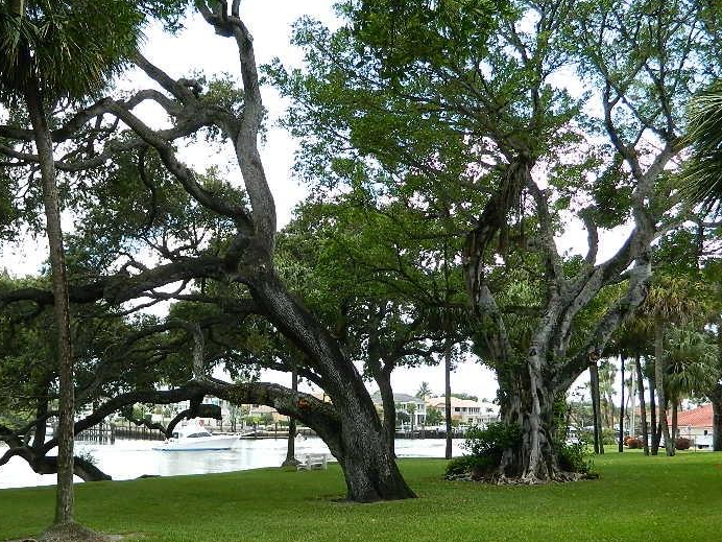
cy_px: 398
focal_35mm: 37
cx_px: 237
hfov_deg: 49.2
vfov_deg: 37.8
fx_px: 772
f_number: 3.1
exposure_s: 1/250
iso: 80
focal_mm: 4.5
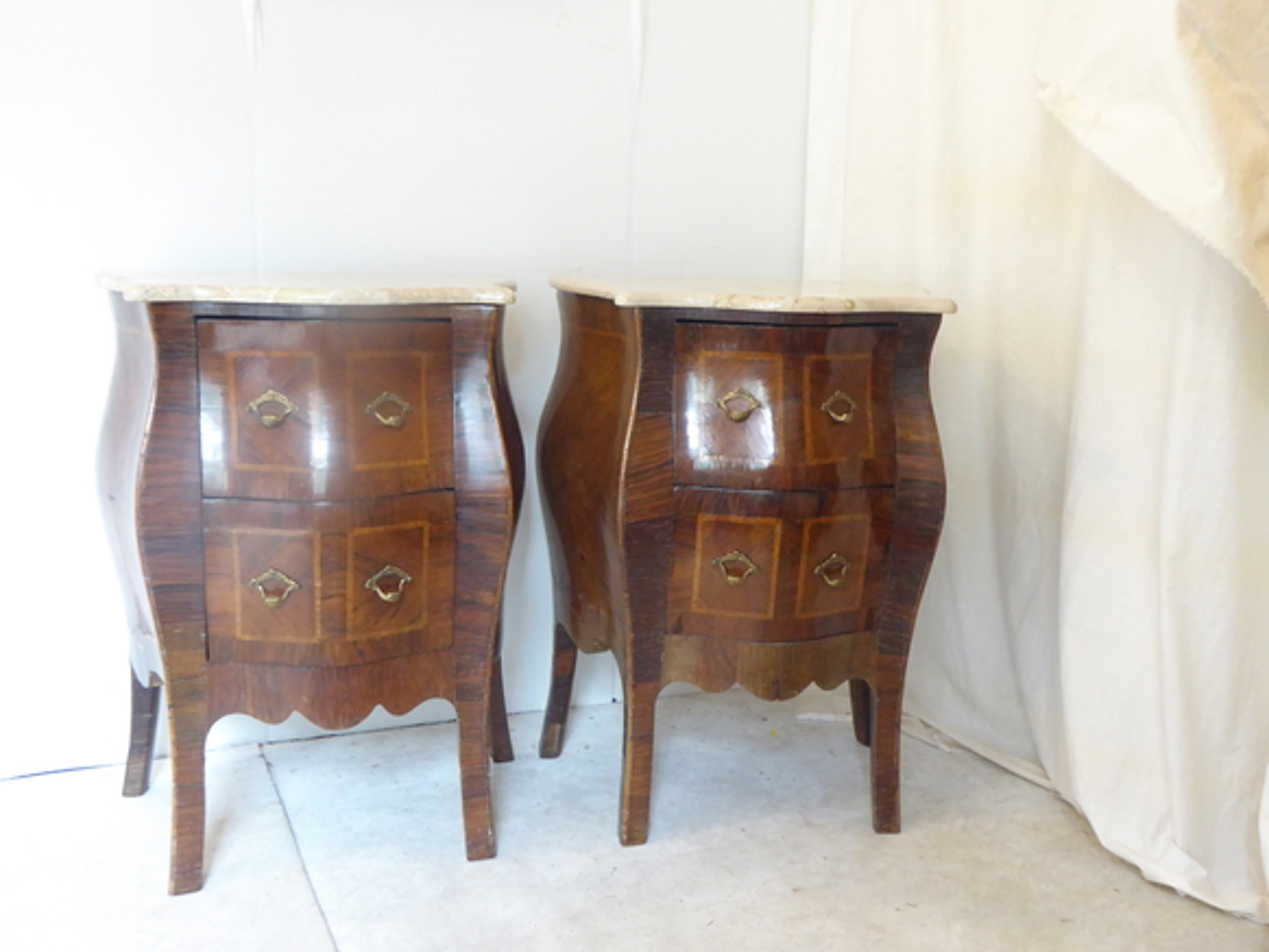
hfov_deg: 53.9
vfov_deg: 41.8
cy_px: 488
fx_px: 1247
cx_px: 619
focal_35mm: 34
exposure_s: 1/8
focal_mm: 5.8
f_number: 3.6
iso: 400
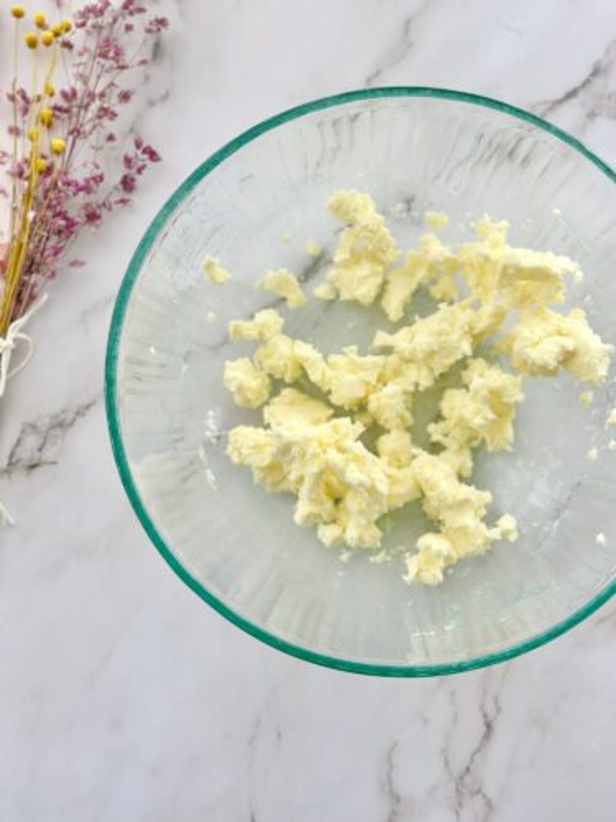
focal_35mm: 48
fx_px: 1139
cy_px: 411
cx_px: 308
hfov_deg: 30.3
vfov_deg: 39.7
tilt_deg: -86.4
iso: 80
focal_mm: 6.86
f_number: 1.78
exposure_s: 1/230
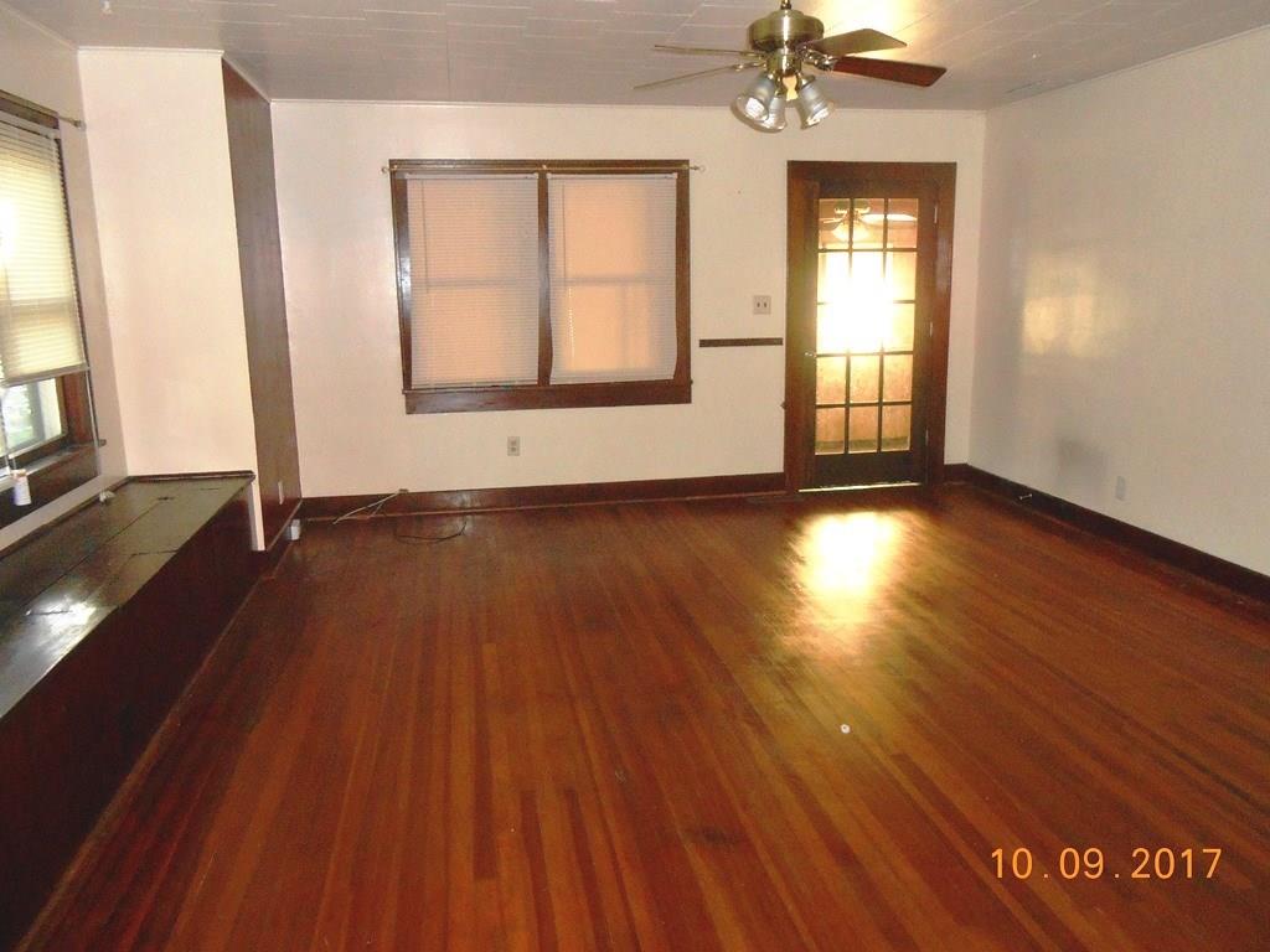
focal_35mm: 26
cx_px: 635
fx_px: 954
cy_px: 476
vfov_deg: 53.1
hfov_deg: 67.3
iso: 500
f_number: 3.5
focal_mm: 4.6
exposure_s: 1/25
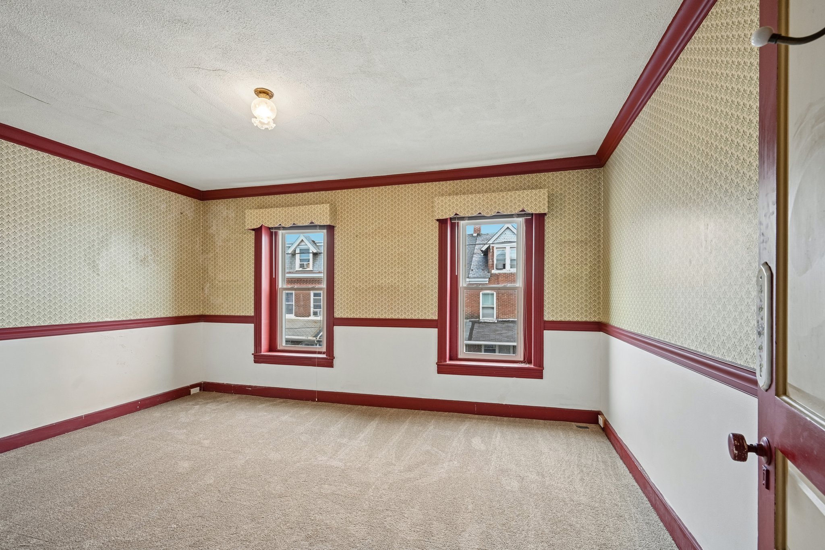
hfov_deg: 96.7
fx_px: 367
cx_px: 412
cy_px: 275
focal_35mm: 16
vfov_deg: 73.7
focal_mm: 16
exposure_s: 1/20
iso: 800
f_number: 8
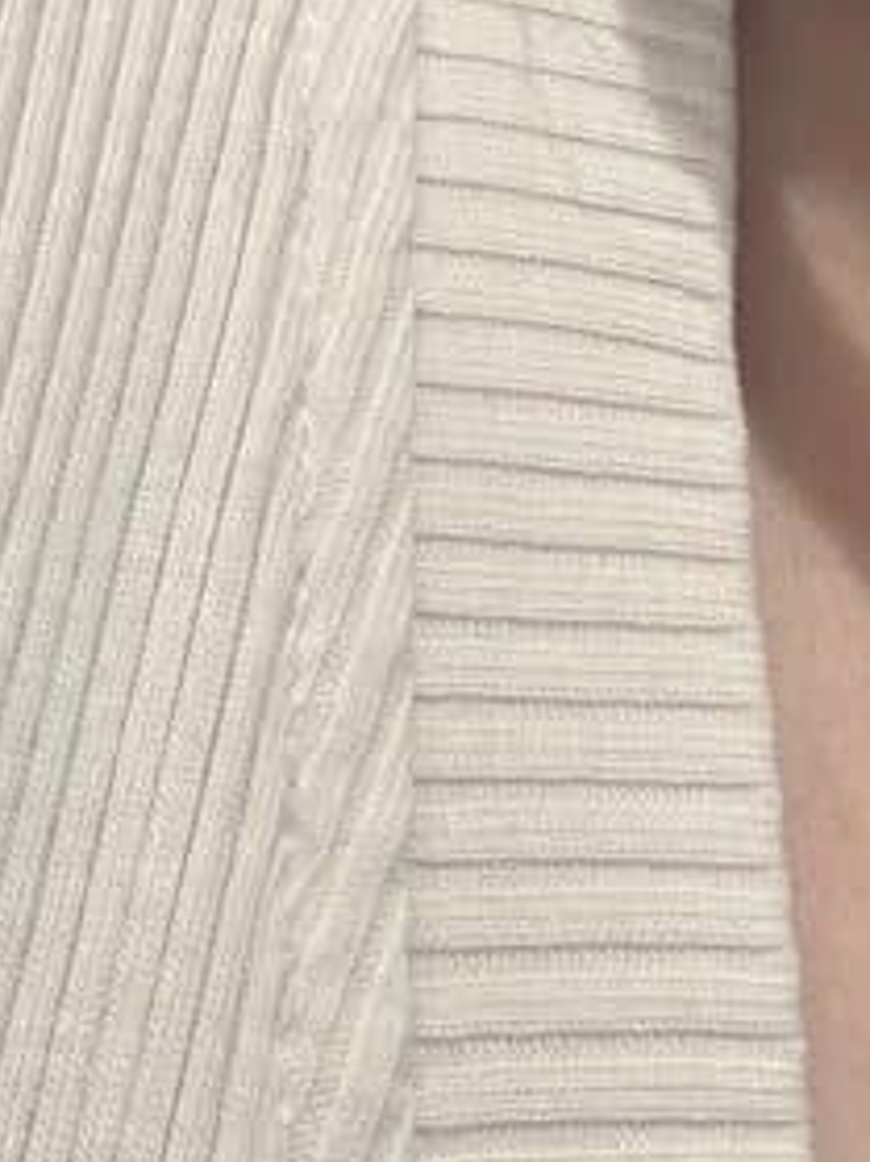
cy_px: -879
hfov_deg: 13.4
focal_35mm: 110
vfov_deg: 15.5
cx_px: 649
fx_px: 3689
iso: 80
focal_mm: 2.69
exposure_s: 1/100
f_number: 1.9
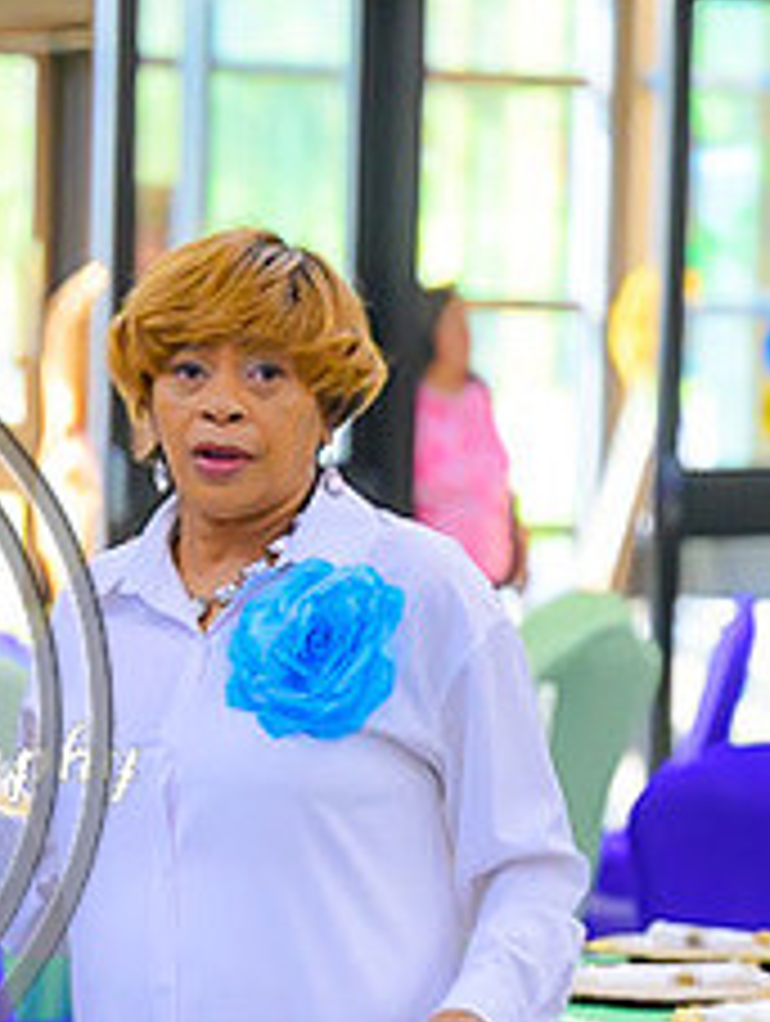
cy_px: 875
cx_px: -249
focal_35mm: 246
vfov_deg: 8.0
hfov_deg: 6.0
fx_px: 7276
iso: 1800
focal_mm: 77
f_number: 2.8
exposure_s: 1/200
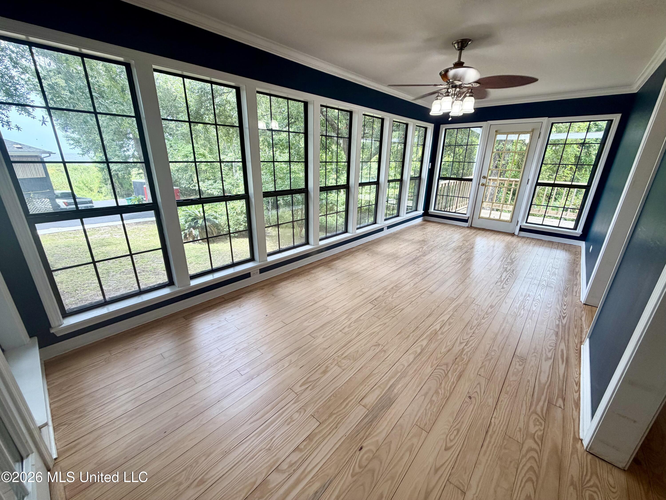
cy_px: 250
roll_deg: -1.3
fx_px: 269
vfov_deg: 85.7
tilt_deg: -19.6
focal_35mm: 14
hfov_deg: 102.1
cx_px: 333
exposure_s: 1/120
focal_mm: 2.22
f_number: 2.2
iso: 64
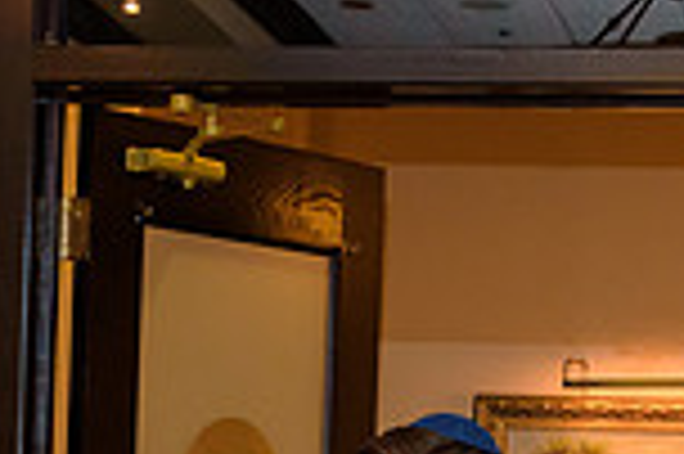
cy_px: 650
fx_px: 2752
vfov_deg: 9.2
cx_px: 364
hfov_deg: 14.2
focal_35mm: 145
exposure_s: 1/125
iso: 1600
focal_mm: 38
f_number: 3.2
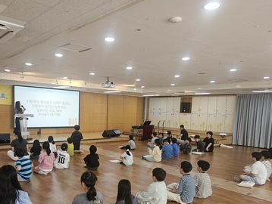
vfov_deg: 43.7
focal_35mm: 32
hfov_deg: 56.6
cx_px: 117
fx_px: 252
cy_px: 133
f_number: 1.8
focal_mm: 5.4
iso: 100
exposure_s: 1/120
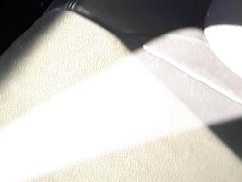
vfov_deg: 9.3
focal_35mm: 157
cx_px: 144
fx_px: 1098
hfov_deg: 12.6
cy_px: -31
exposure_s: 1/33
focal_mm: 3.7
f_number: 1.9
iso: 50
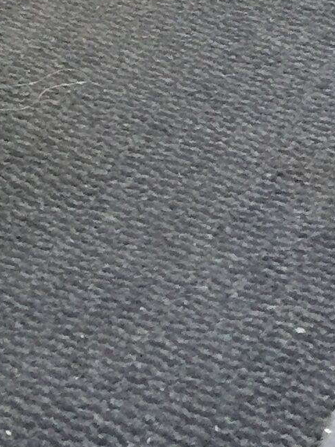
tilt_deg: -15.0
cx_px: -412
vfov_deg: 11.9
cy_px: -466
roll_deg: +2.8
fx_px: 1897
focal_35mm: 147
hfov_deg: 9.2
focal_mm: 4.15
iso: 200
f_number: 2.2
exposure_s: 1/33
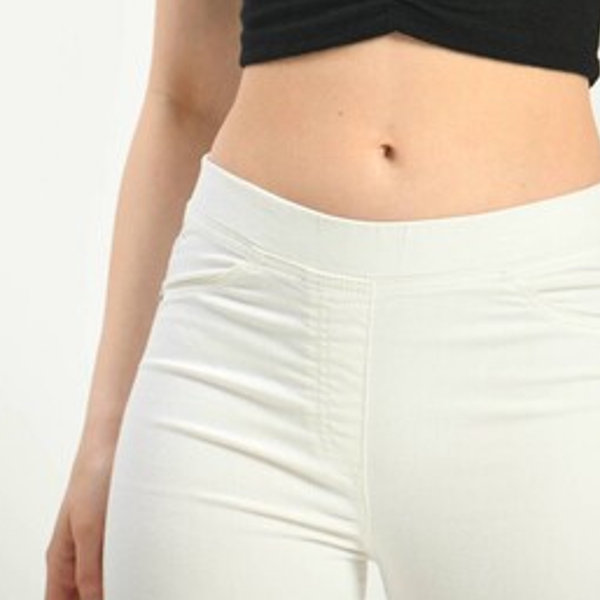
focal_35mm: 357
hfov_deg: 4.9
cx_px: 385
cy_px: -14
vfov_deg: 4.9
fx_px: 7001
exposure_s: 1/160
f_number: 6.3
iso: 100
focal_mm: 200
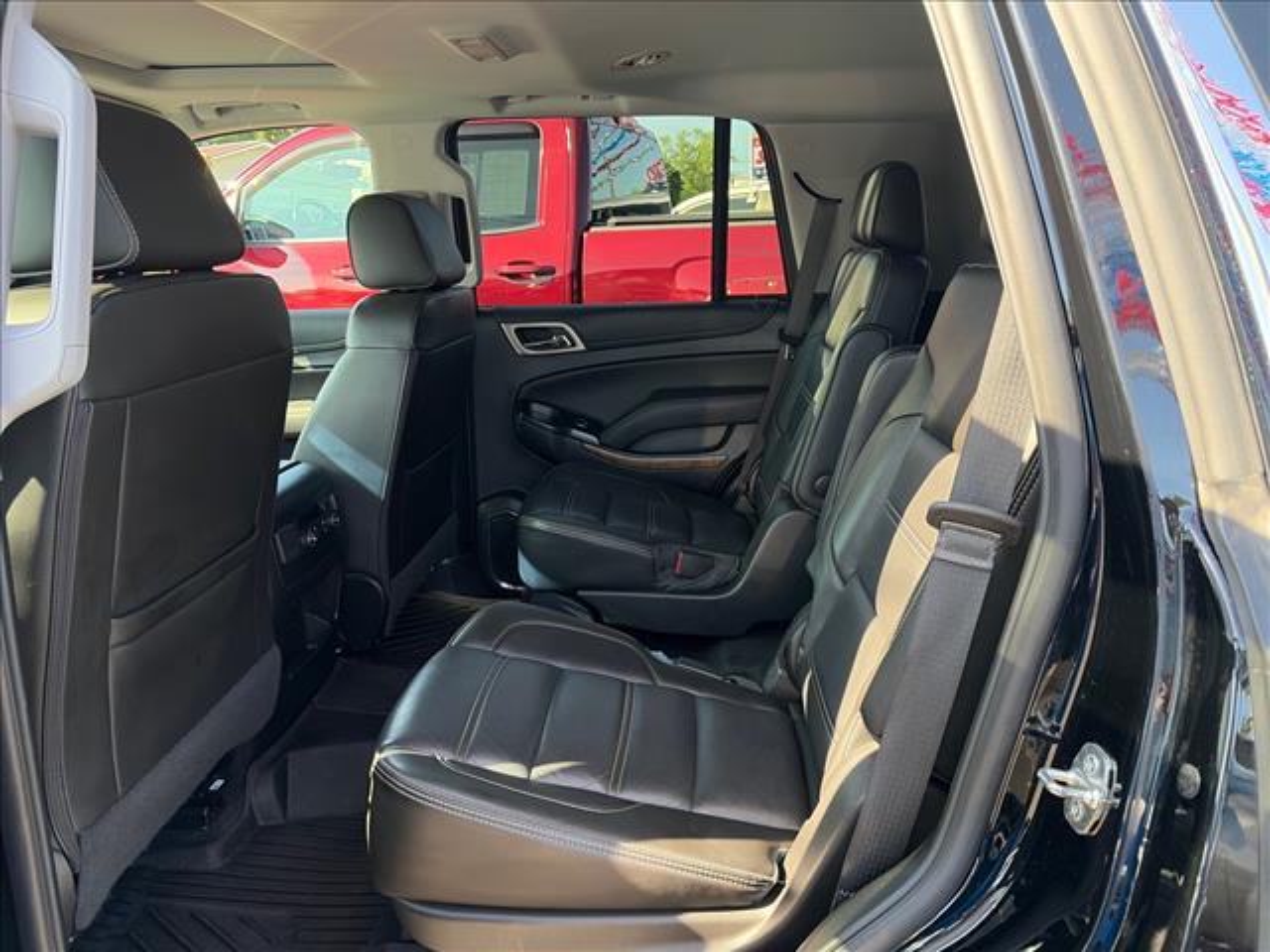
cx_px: 635
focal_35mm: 26
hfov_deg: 67.3
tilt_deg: -14.8
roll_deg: +0.1
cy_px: 476
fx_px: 954
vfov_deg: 53.1
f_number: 1.6
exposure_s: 1/168
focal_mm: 5.96
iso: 125
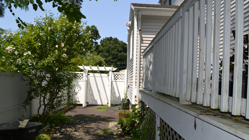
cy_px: 78
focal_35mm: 29
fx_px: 191
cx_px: 123
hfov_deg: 66.1
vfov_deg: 40.1
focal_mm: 18
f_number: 8
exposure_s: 1/200
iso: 100
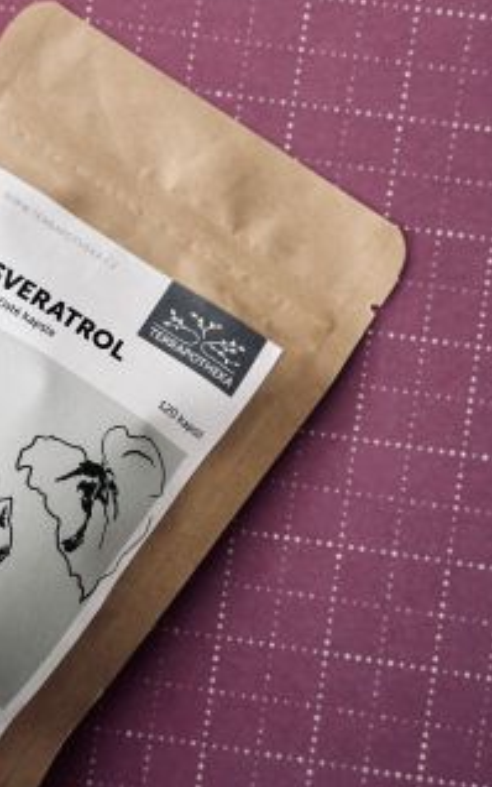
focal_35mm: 64
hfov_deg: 20.3
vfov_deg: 32.0
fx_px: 1372
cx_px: 171
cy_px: 354
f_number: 1.78
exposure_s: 1/121
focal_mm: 6.86
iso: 100
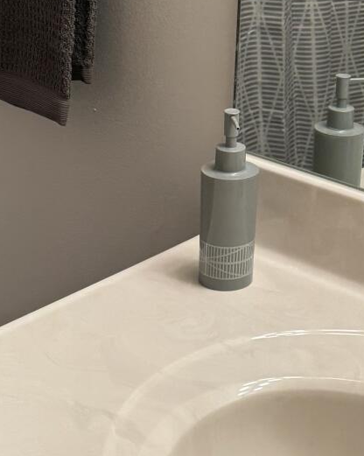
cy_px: -5
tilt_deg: -12.5
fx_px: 1213
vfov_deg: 20.6
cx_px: 373
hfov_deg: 16.7
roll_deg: -4.0
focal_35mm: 90
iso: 125
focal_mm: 6.76
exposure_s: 1/120
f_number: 1.78
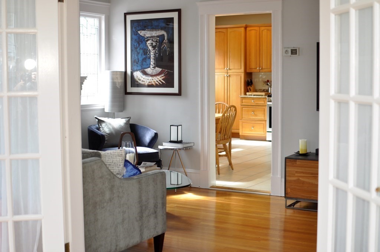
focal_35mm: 52
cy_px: 126
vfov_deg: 25.7
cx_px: 190
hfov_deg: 37.9
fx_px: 553
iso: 200
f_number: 2.5
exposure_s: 1/160
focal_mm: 35
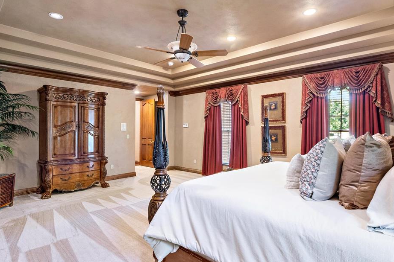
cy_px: 136
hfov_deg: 84.0
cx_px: 197
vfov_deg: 61.9
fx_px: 219
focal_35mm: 20
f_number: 10
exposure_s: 1/15
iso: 400
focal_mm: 9
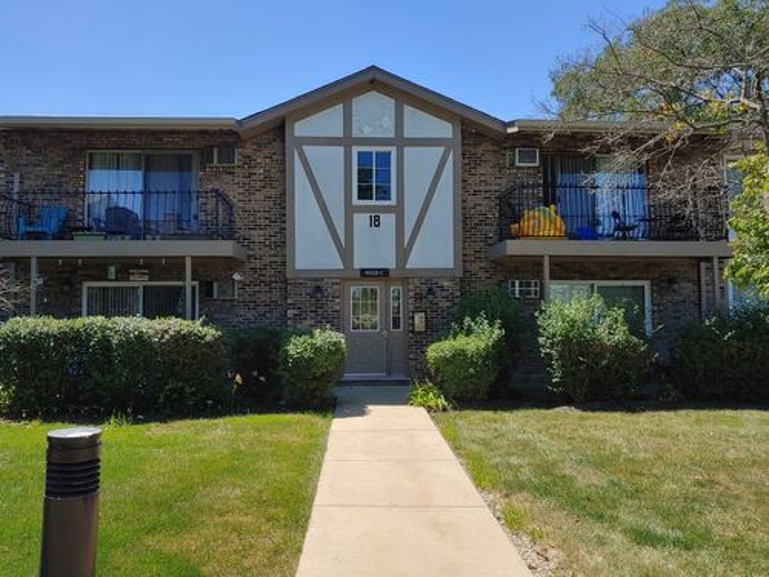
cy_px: 288
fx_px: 555
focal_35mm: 25
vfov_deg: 54.9
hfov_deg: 69.4
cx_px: 384
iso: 50
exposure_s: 1/1754
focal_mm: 4.23
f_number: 1.5
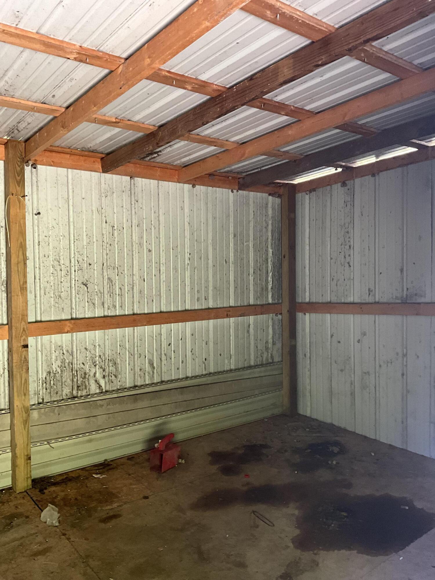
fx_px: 486
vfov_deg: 61.7
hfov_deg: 48.2
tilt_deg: -2.8
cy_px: 290
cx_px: 218
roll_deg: -1.0
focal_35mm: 29
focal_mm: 3
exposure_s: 1/60
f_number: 1.8
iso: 125
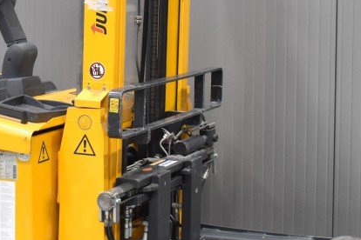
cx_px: 144
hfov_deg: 18.1
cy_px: 82
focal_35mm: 113
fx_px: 1133
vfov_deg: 12.1
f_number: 4
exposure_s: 1/60
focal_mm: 26
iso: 1600
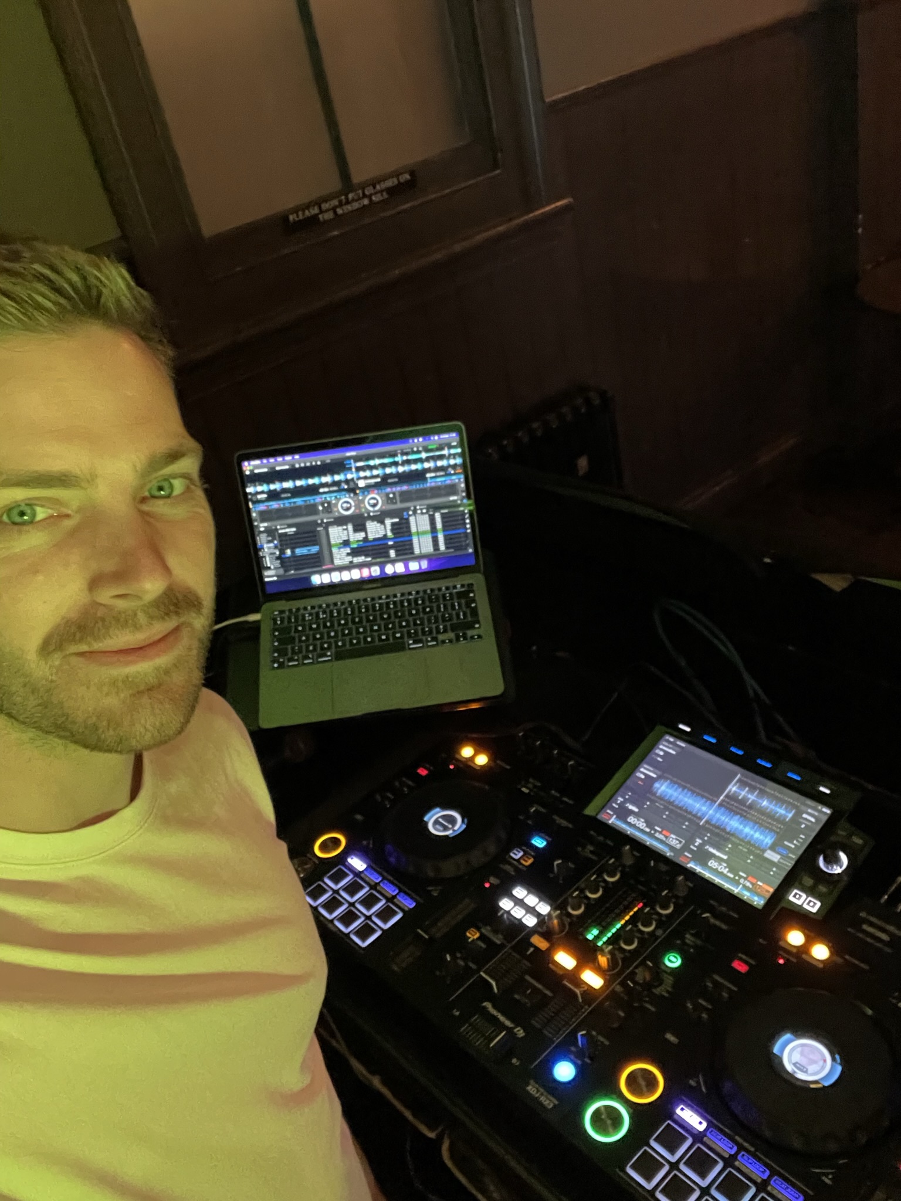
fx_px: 1041
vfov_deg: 60.0
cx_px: 450
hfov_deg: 46.8
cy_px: 600
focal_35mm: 30
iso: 640
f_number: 2.2
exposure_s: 1/17
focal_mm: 2.71
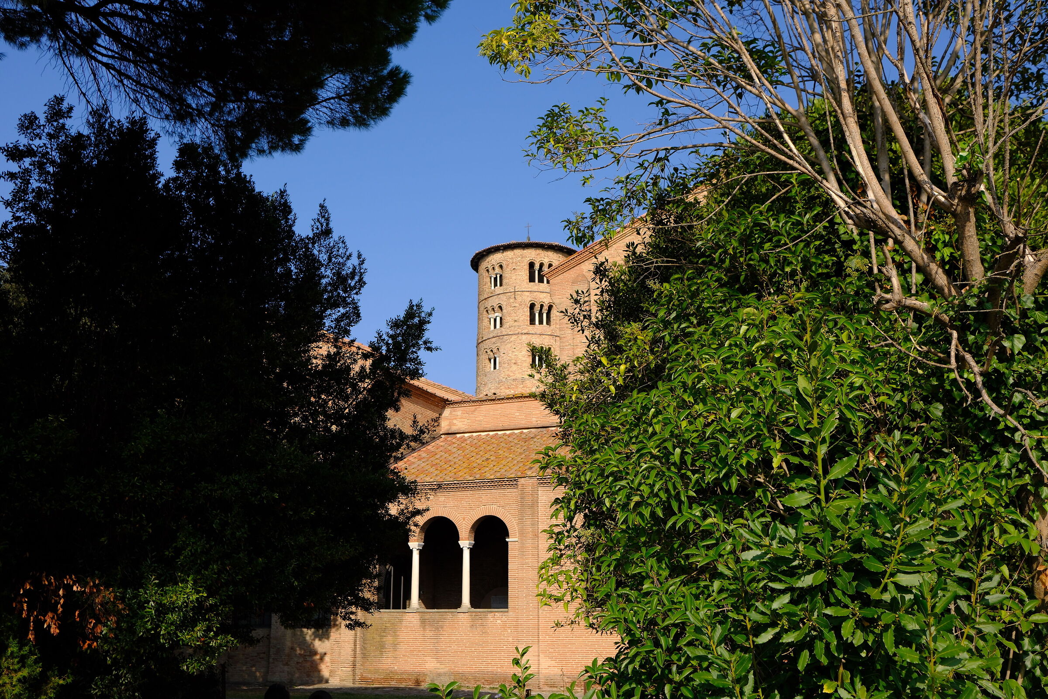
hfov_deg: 54.4
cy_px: 350
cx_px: 524
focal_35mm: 35
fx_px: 1019
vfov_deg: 37.9
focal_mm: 23
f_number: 5.6
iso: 125
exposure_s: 1/600
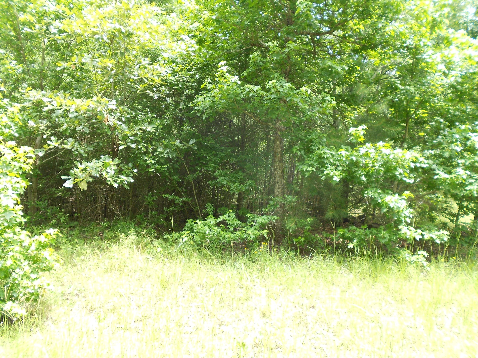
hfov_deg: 63.4
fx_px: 387
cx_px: 232
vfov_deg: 49.7
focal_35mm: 28
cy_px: 176
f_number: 3.2
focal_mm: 4.6
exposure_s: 1/80
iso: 80
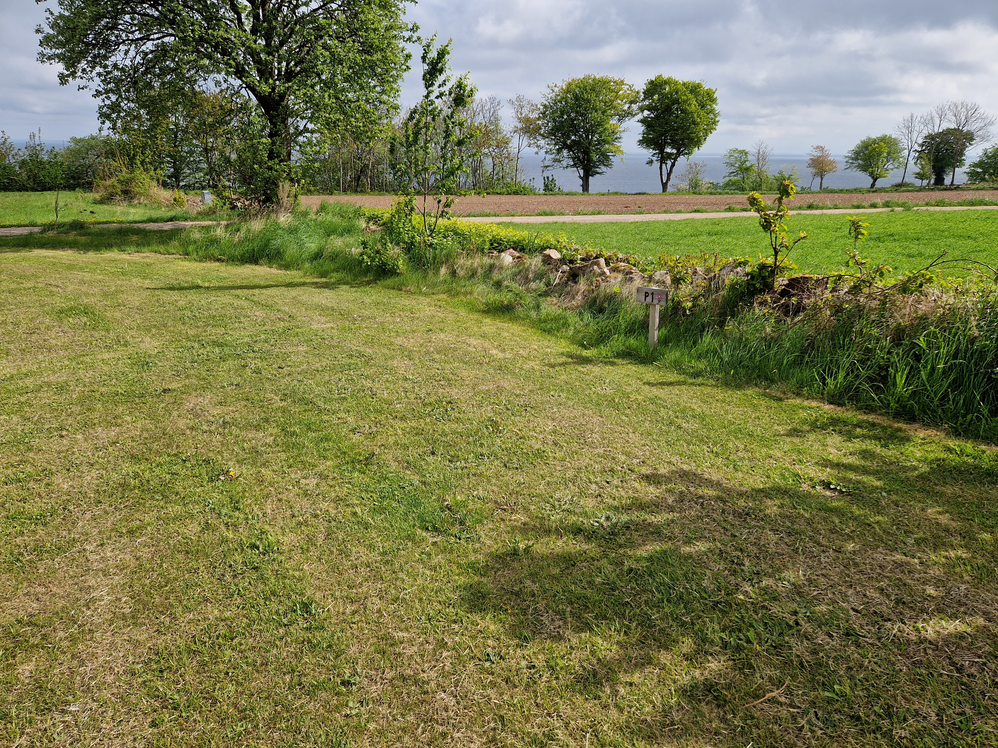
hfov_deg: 73.9
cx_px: 499
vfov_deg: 58.9
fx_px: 663
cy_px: 374
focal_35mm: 23
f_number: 1.8
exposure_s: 1/2344
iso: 50
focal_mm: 5.4
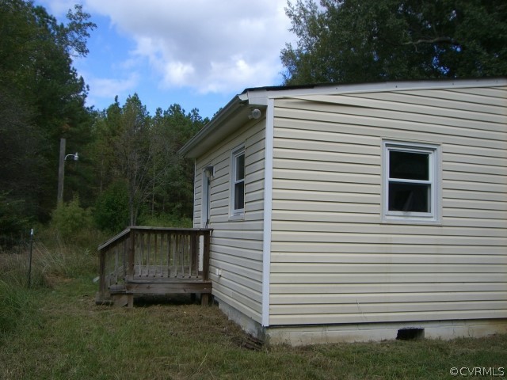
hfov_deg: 49.0
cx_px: 254
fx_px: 557
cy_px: 190
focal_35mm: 38
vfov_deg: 37.7
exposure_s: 1/640
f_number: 4.3
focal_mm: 6.2
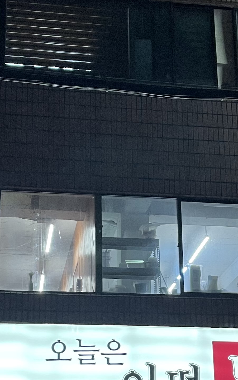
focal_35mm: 77
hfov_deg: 16.9
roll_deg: +1.2
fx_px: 799
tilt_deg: +18.3
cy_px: 262
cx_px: 131
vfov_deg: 26.6
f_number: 1.6
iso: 80
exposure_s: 1/60
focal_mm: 4.2
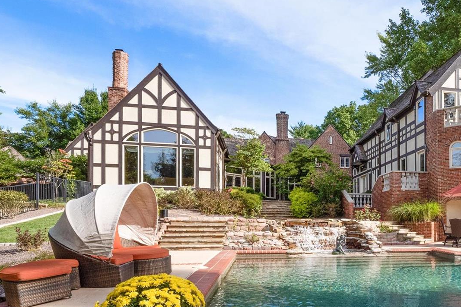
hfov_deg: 69.6
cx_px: 337
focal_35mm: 24
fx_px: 307
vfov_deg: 53.0
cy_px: 170
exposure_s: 1/320
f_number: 10
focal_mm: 8
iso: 400
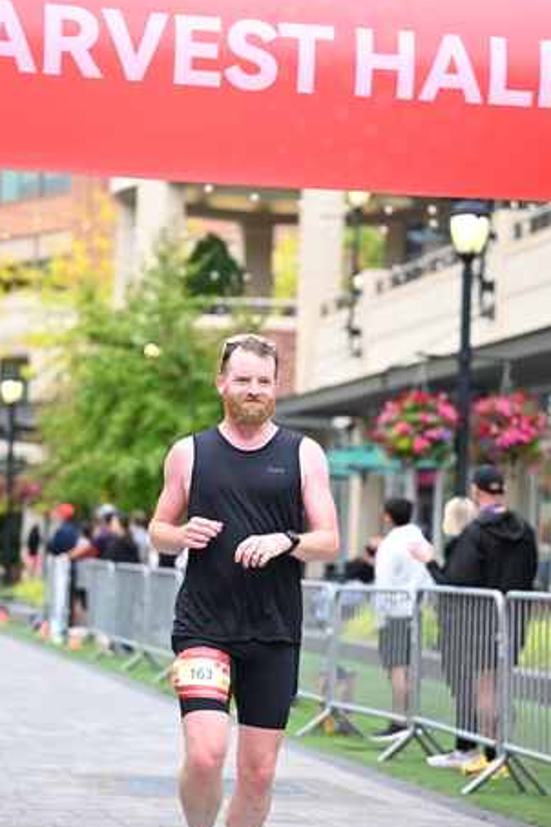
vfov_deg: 18.1
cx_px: 289
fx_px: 2594
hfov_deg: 12.1
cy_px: 451
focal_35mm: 113
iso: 1000
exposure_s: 1/2000
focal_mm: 93
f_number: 2.8
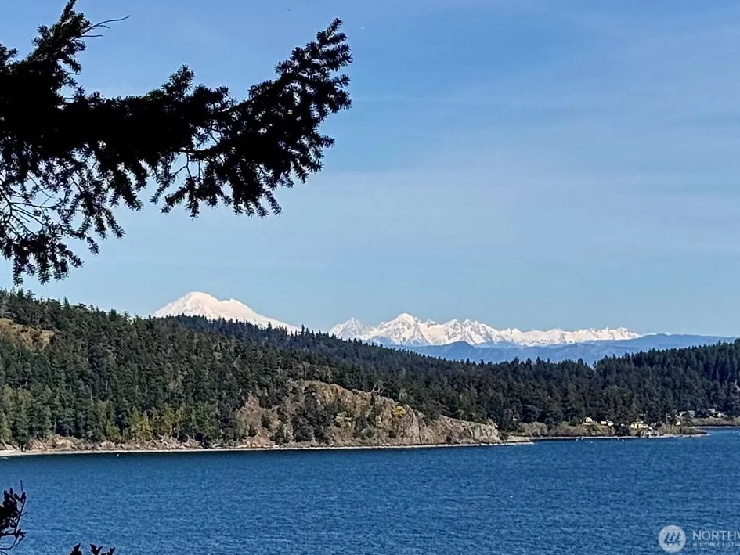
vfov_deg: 28.0
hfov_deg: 36.8
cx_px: 388
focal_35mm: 52
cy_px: 258
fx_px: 1112
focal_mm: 6.76
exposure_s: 1/5376
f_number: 1.78
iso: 64
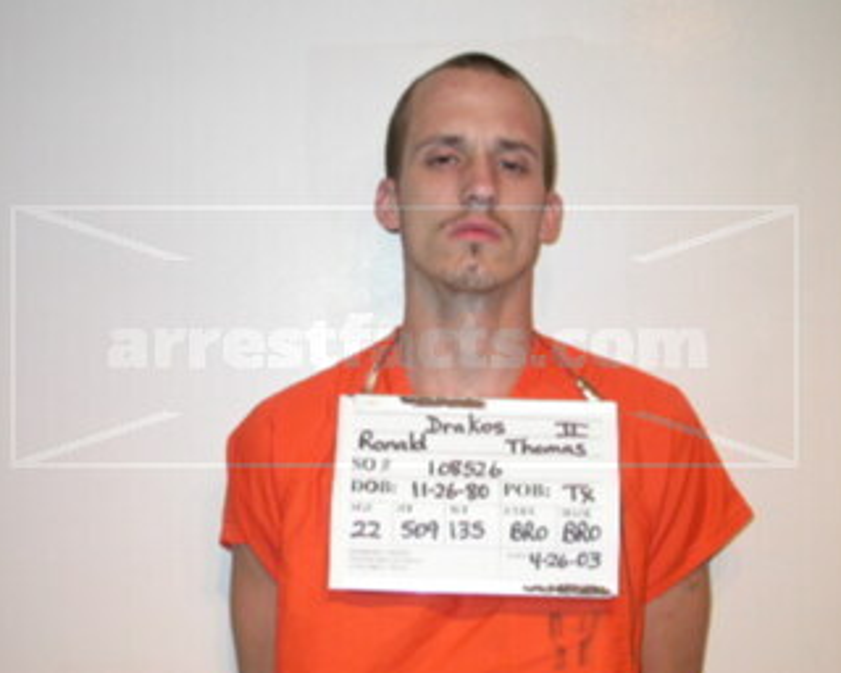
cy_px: 338
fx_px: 1469
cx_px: 406
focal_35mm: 59
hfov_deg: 32.0
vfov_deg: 25.8
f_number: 3
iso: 100
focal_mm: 11.6
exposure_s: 1/60.3
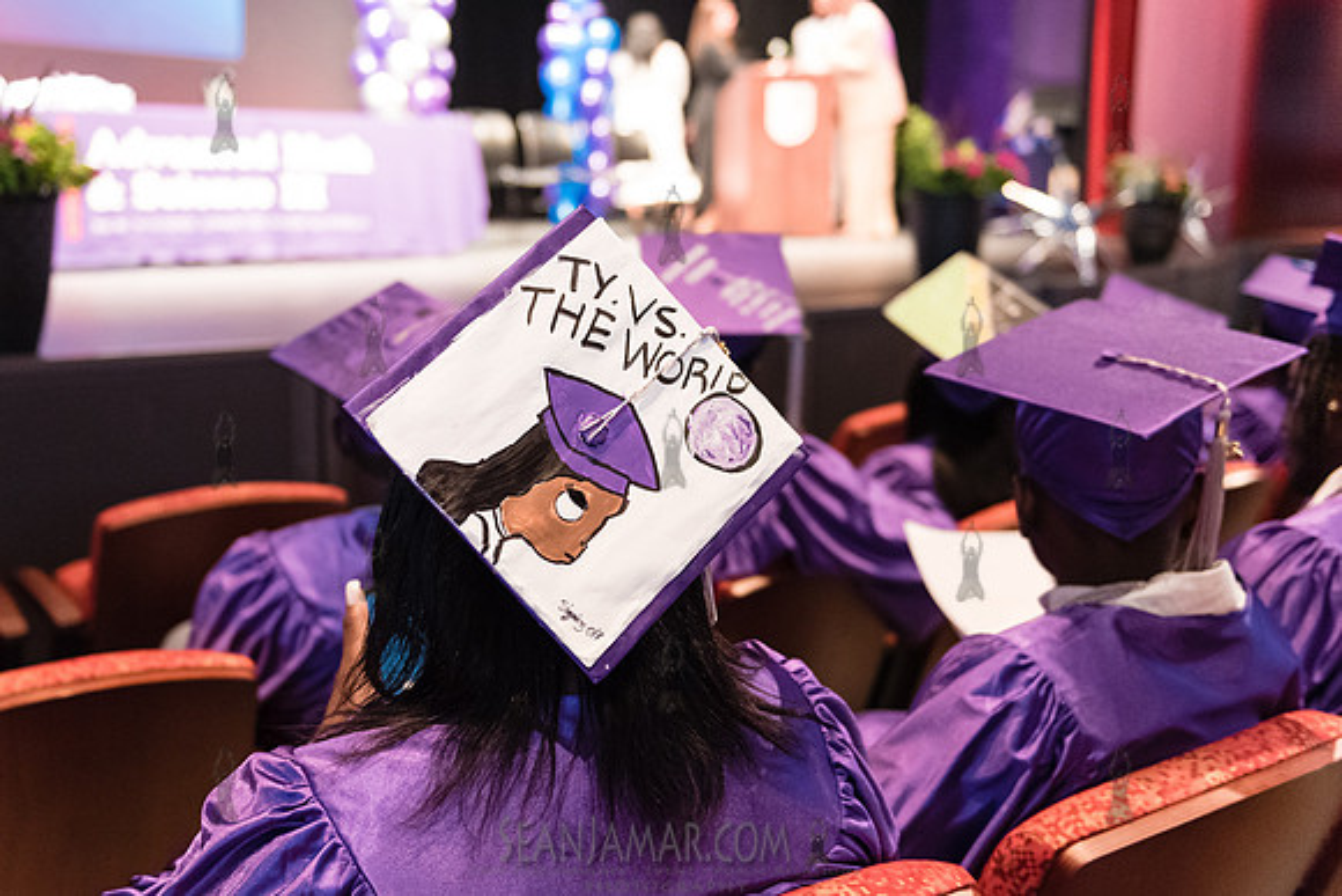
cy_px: 436
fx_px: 1522
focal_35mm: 41
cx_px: 564
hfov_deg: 47.4
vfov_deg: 32.8
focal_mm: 35
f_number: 2.8
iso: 4000
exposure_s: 1/100
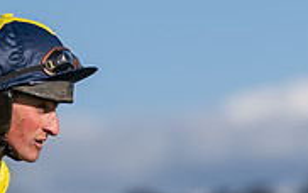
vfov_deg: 2.3
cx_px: -42
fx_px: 4779
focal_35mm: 569
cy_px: 533
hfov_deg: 3.7
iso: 400
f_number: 5
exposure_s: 1/3200
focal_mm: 70
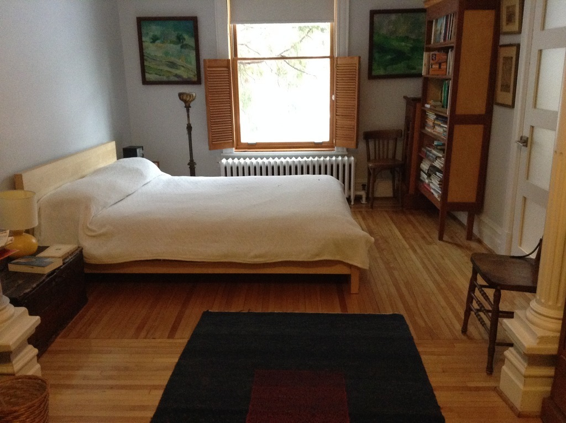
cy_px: 212
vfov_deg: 42.8
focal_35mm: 33
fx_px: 539
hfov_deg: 55.4
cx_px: 283
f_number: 2.4
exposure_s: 1/17
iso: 250
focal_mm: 3.3
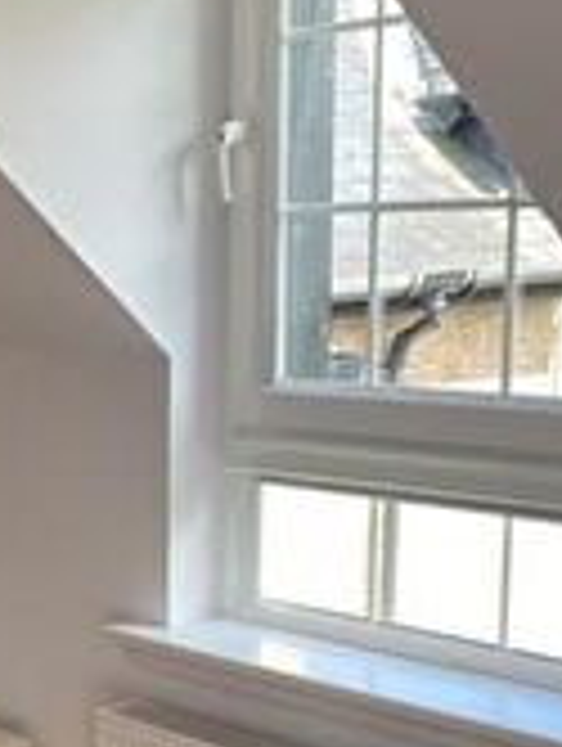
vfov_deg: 23.3
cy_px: 650
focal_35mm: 82
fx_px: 1771
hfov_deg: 16.9
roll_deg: +3.8
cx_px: -184
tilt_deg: -12.3
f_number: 1.8
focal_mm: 4.25
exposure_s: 1/122
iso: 40
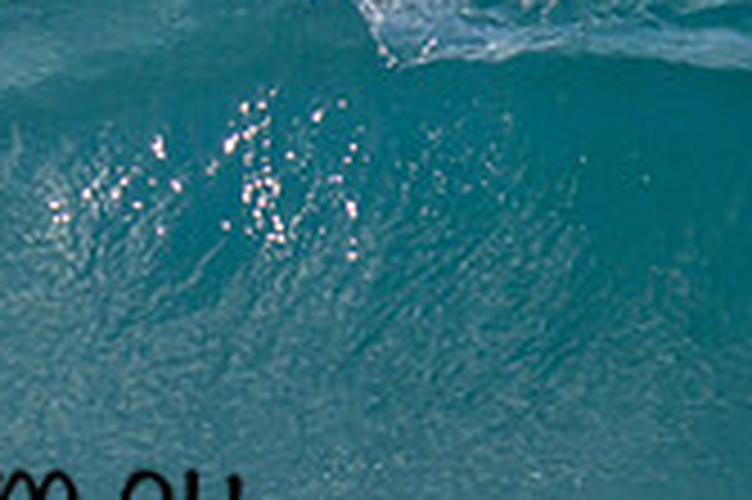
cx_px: -314
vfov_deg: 0.4
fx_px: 79403
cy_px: 155
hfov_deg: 0.5
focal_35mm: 3805
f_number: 11
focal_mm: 800
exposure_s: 1/2000
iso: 720
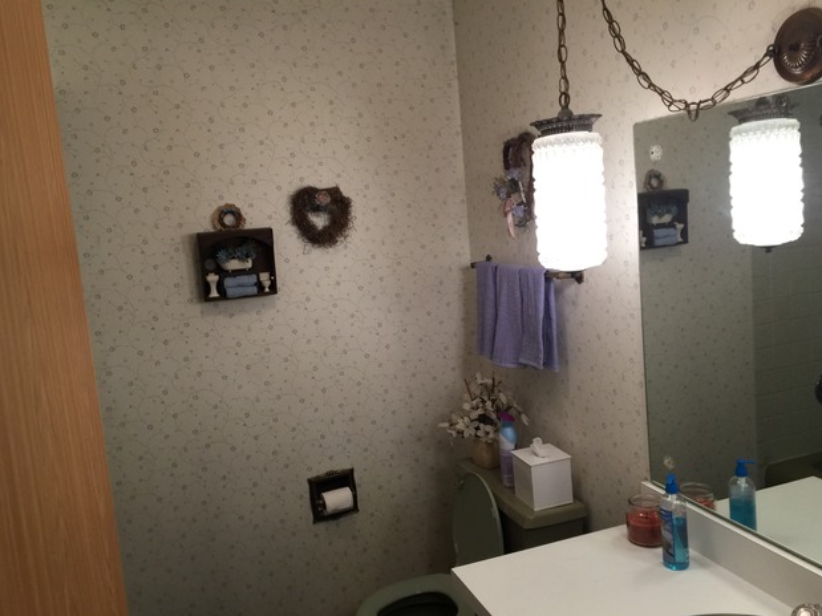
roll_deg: +4.3
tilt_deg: -8.4
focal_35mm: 30
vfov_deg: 46.8
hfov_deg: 60.0
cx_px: 414
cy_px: 307
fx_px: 712
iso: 50
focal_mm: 4.15
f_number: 2.2
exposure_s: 1/30
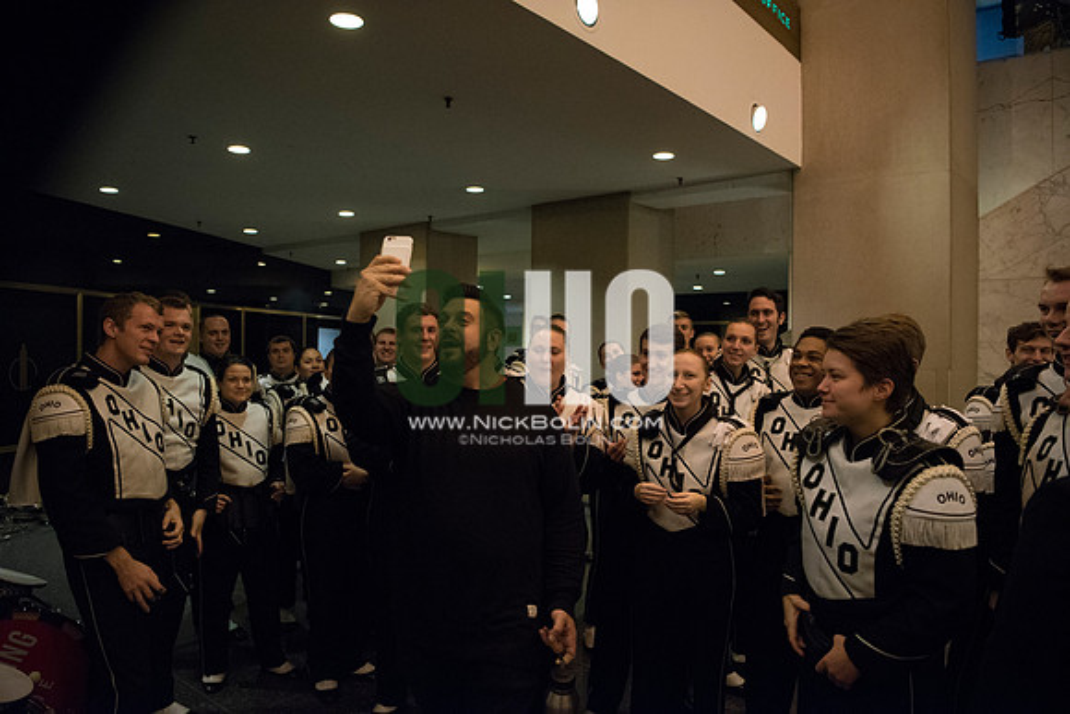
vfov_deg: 53.2
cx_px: 535
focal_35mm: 24
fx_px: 713
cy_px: 357
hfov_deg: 73.7
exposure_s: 1/250
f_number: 2.8
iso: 8000
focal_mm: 24
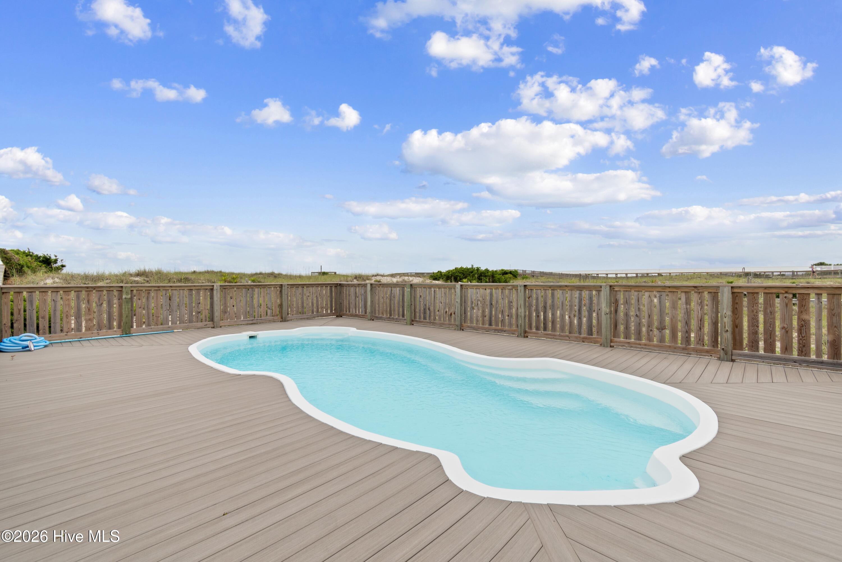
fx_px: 351
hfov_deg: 100.4
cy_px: 281
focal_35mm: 15
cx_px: 421
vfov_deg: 77.3
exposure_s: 1/160
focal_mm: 10
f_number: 6.3
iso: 100
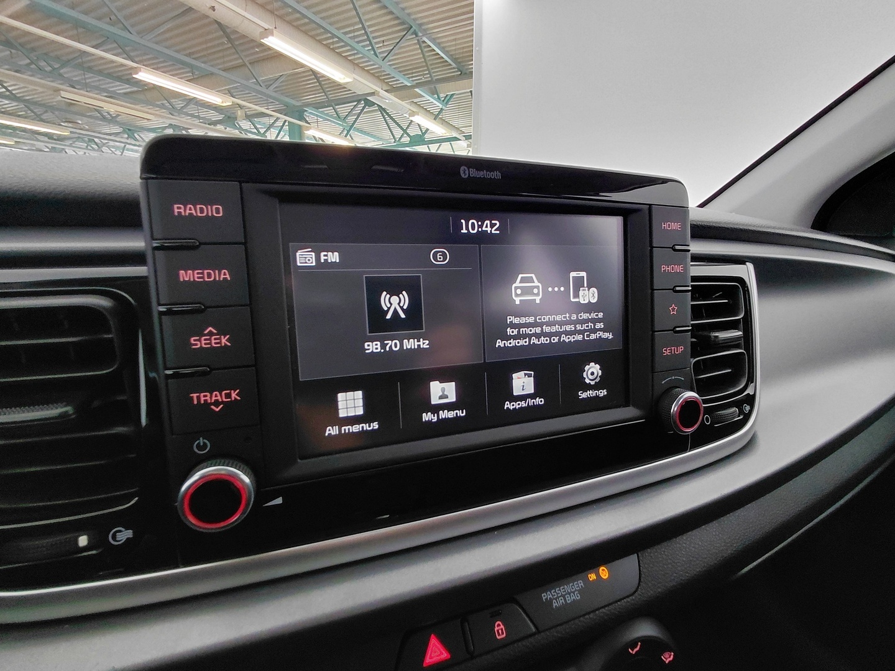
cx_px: 448
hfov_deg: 94.5
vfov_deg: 78.1
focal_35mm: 16
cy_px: 336
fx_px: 414
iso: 200
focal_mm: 1.64
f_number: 2.2
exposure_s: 1/33.3
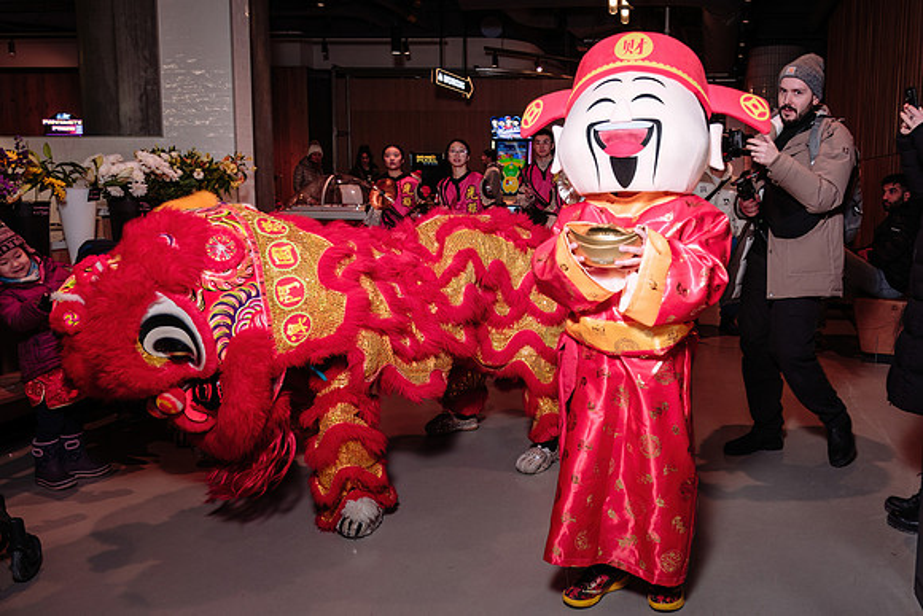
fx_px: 755
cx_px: 566
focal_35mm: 29
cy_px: 308
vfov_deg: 44.4
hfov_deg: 62.2
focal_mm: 16
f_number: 2.8
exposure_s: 1/160
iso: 125
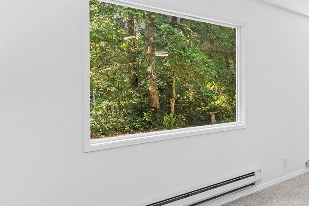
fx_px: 295
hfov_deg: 41.3
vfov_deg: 38.4
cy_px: 97
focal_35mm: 34
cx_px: 356
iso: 320
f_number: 7.1
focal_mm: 14.6
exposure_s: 1/125
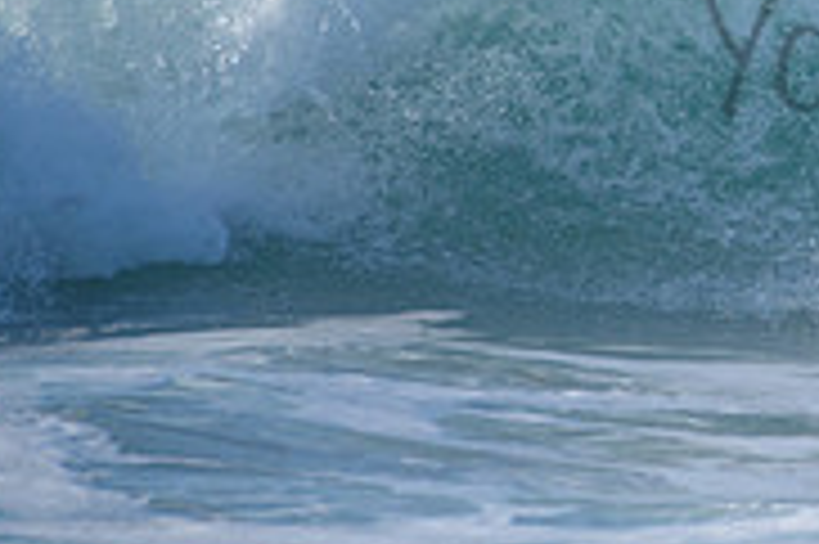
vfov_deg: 0.9
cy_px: 7
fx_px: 36321
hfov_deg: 1.3
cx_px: 1166
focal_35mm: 1598
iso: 280
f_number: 5.6
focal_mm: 500
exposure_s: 1/2000
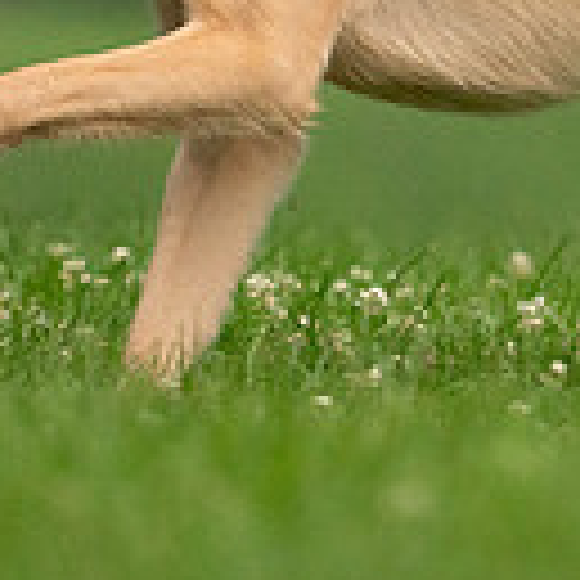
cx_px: 715
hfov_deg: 0.8
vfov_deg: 0.8
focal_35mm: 2075
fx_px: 39335
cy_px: -250
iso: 6400
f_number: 6.3
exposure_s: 1/1600
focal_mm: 541
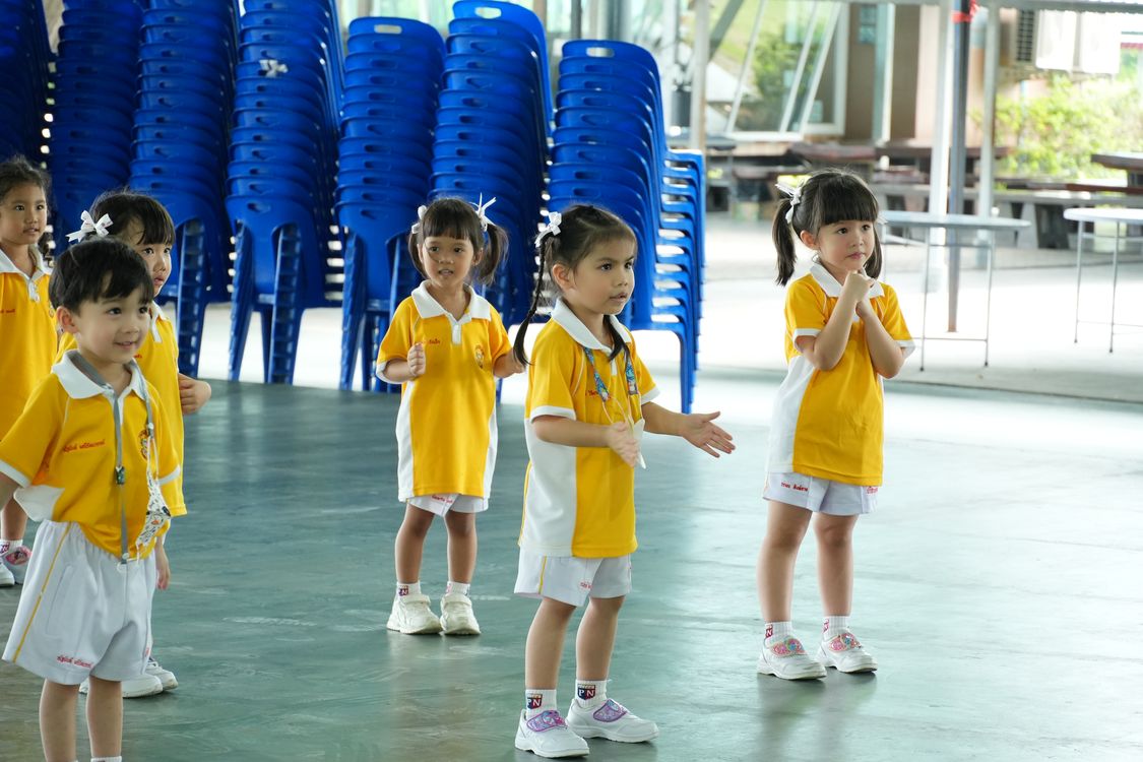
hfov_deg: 14.7
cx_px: 572
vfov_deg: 9.8
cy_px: 381
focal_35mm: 140
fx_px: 4429
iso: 1600
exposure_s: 1/125
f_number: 5.6
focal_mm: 93
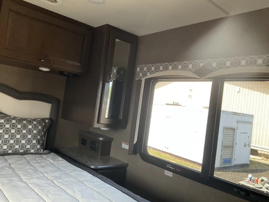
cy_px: 100
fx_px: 233
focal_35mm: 30
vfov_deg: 46.8
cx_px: 135
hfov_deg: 60.0
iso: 64
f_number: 1.8
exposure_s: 1/90
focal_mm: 3
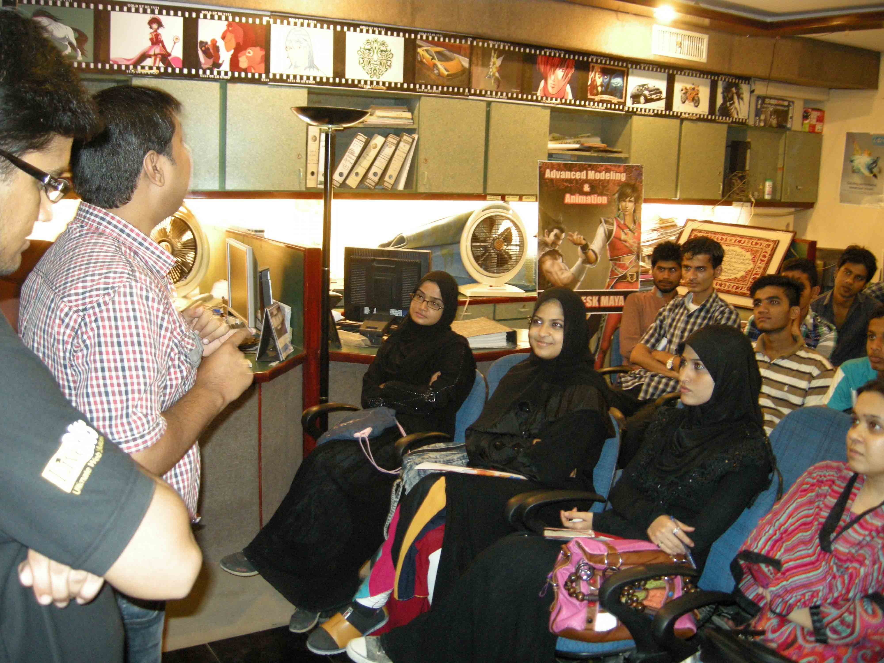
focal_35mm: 35
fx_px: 894
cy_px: 332
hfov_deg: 52.6
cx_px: 442
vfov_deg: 40.7
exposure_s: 1/8
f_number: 2.7
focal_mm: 7.5
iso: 400
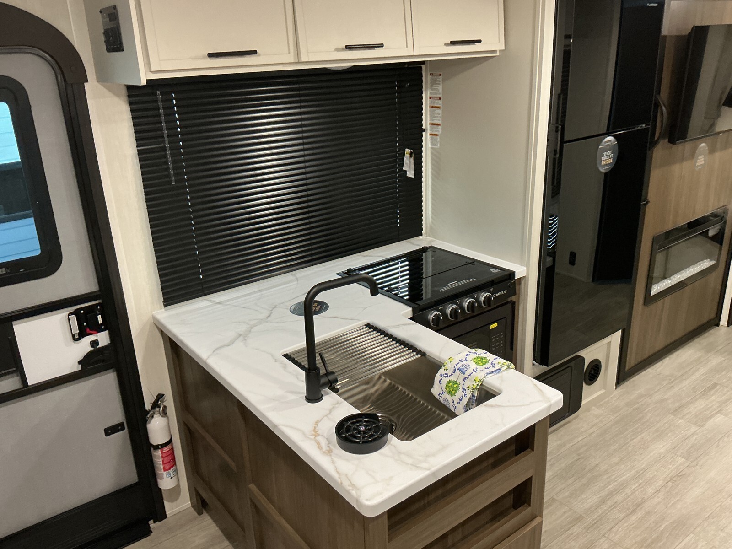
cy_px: 274
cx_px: 366
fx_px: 613
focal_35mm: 29
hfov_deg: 61.7
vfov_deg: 48.2
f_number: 1.8
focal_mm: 3
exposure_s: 1/40
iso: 200
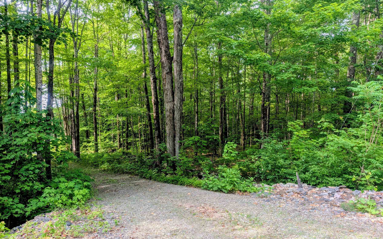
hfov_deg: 70.4
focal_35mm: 26
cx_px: 189
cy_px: 143
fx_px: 271
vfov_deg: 47.3
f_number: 1.68
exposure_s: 1/674
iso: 17
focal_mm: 6.9
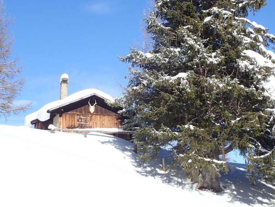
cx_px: 124
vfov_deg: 18.8
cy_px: 50
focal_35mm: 78
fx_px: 620
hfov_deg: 25.0
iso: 100
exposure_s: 1/800
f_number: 4
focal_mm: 7.86
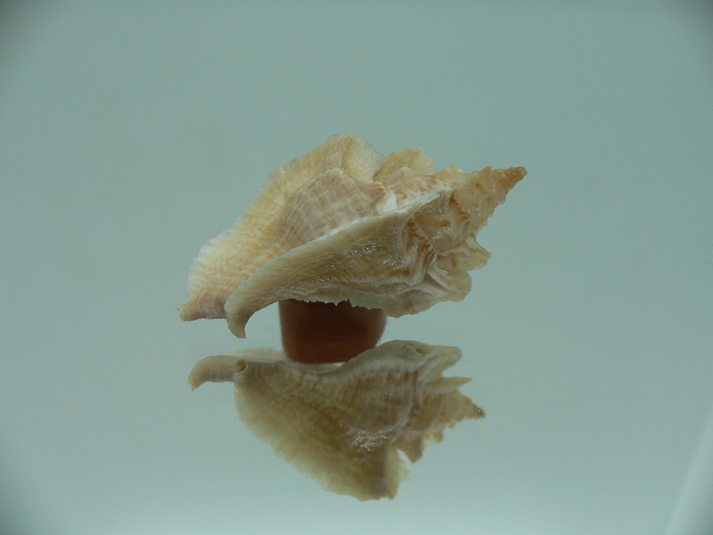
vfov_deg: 40.7
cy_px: 268
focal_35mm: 35
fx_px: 721
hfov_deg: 52.6
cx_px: 356
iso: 80
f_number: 2.8
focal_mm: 4.6
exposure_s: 1/60
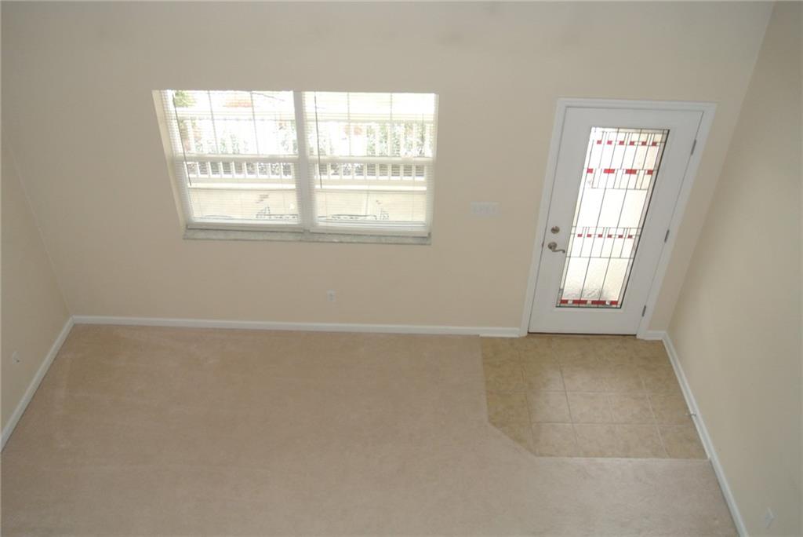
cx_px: 402
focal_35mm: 30
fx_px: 670
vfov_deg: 43.7
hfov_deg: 61.9
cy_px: 268
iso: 720
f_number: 3.5
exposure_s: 1/60
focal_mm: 11.4
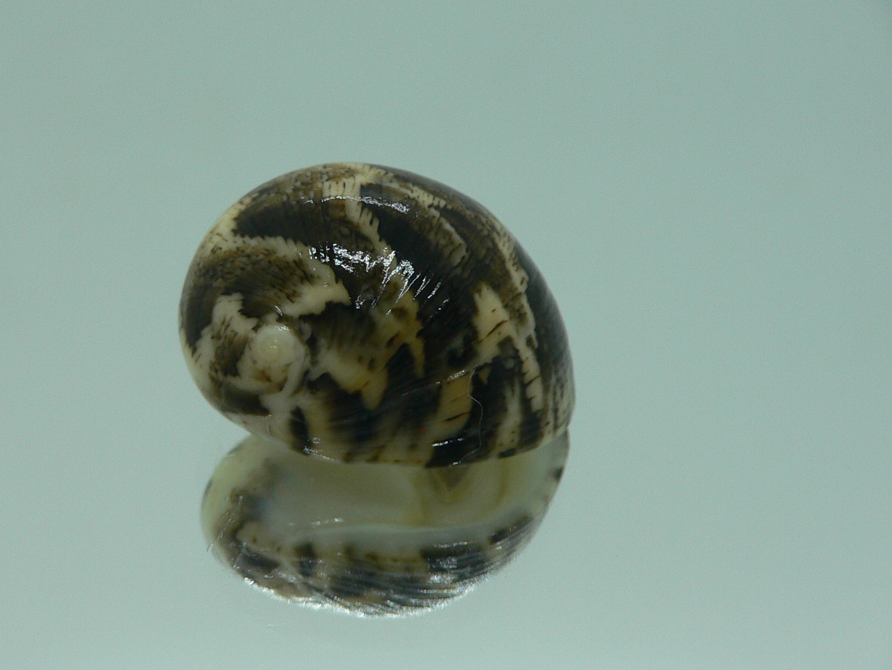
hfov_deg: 43.6
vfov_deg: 33.6
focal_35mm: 43
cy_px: 349
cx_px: 360
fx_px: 1108
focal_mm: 4.6
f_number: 2.8
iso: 80
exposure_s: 1/60
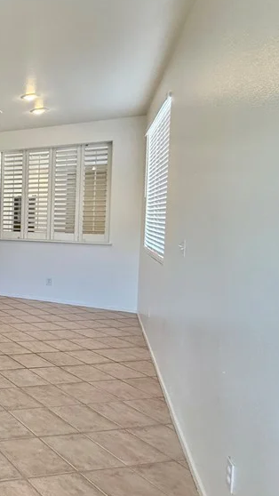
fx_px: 368
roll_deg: -0.1
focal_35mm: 28
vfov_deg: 67.8
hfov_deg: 26.4
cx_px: -163
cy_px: 228
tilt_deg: -1.9
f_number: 2.2
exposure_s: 1/120
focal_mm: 2.22
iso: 160
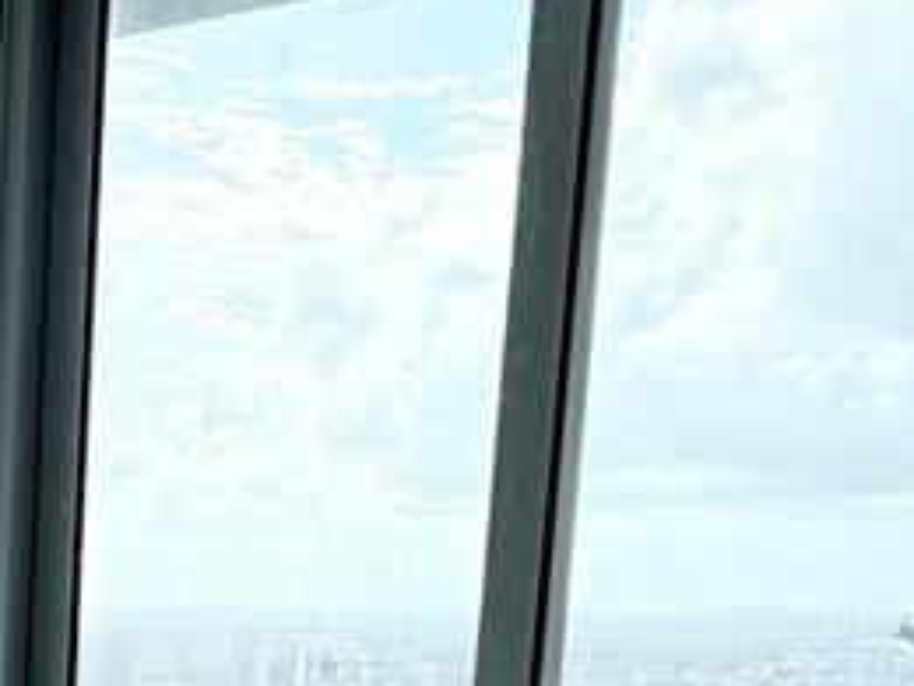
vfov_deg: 15.7
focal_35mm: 86
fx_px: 2271
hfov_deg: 20.3
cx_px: -366
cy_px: 1055
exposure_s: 1/502
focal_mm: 2.22
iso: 50
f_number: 2.2
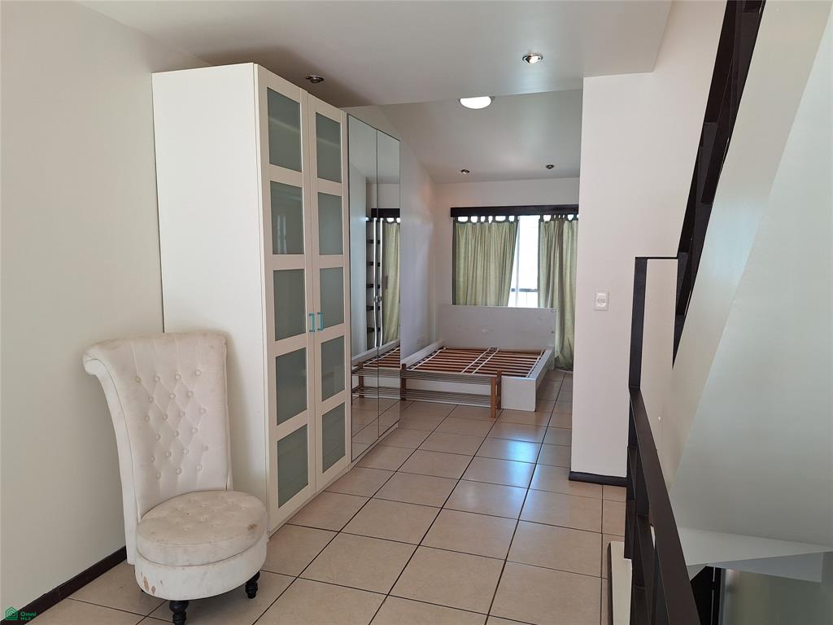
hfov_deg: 73.9
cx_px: 416
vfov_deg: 58.9
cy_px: 312
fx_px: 553
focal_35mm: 23
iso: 40
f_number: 1.8
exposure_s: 1/120
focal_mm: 5.54
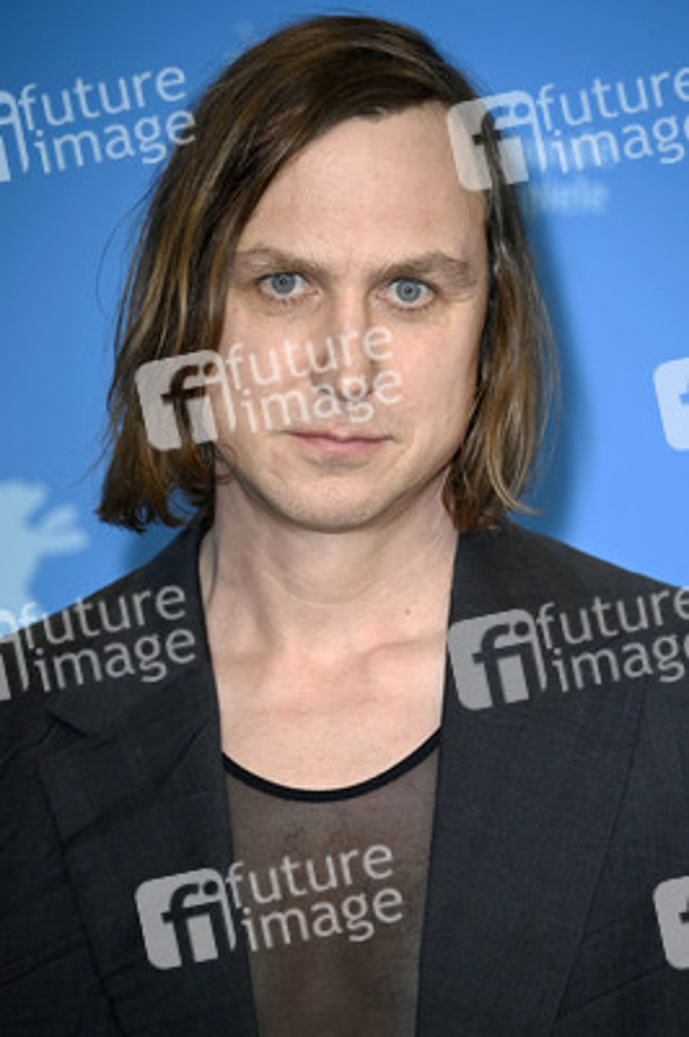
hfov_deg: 6.5
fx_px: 6039
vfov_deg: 9.8
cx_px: 344
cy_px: 518
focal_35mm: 210
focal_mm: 210
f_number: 5.6
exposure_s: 1/200
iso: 800
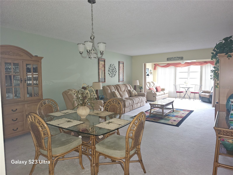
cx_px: 116
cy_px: 88
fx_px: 155
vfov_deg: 58.9
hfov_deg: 73.9
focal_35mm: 23
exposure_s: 1/9.99
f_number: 1.7
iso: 200
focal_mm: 6.3
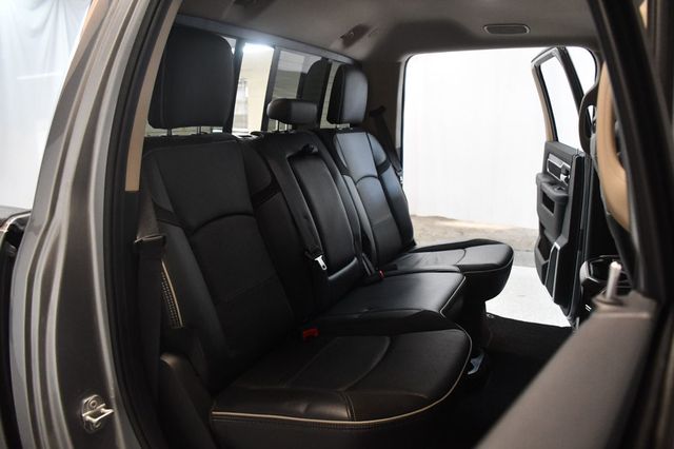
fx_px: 505
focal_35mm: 27
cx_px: 337
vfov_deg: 47.9
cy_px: 224
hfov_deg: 67.4
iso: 3200
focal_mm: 18
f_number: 3.5
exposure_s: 1/125
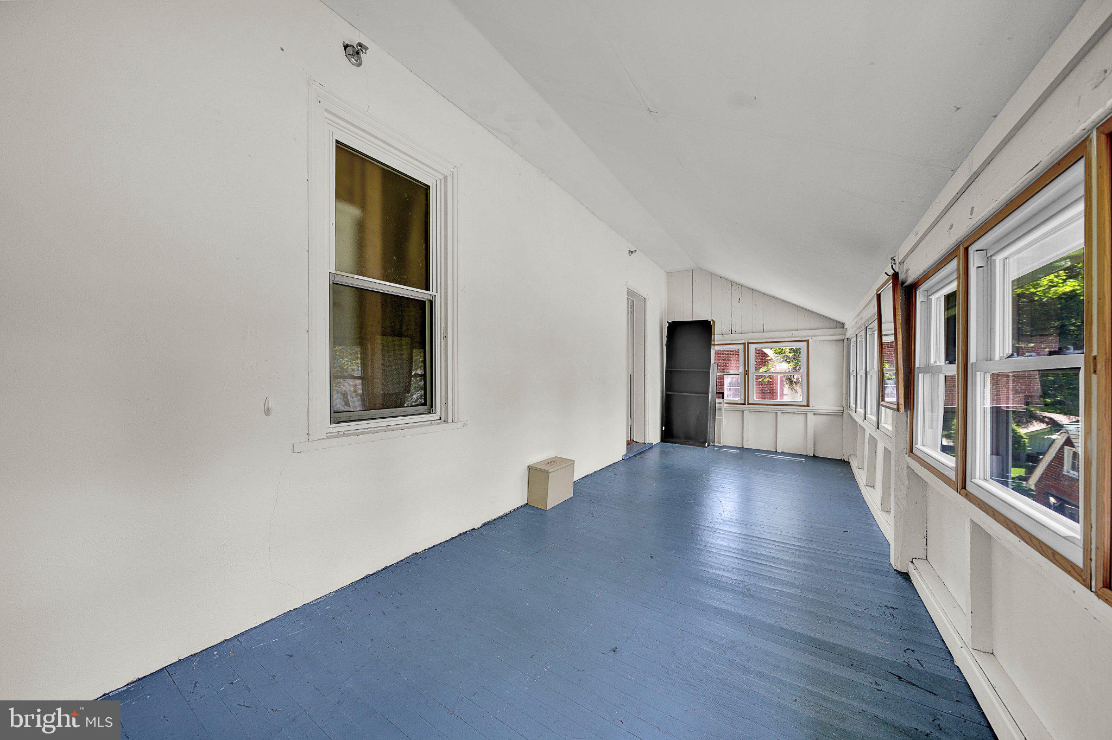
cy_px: 370
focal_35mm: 12
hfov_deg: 112.6
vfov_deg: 90.0
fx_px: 371
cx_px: 556
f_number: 6.3
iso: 320
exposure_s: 1/13
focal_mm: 12
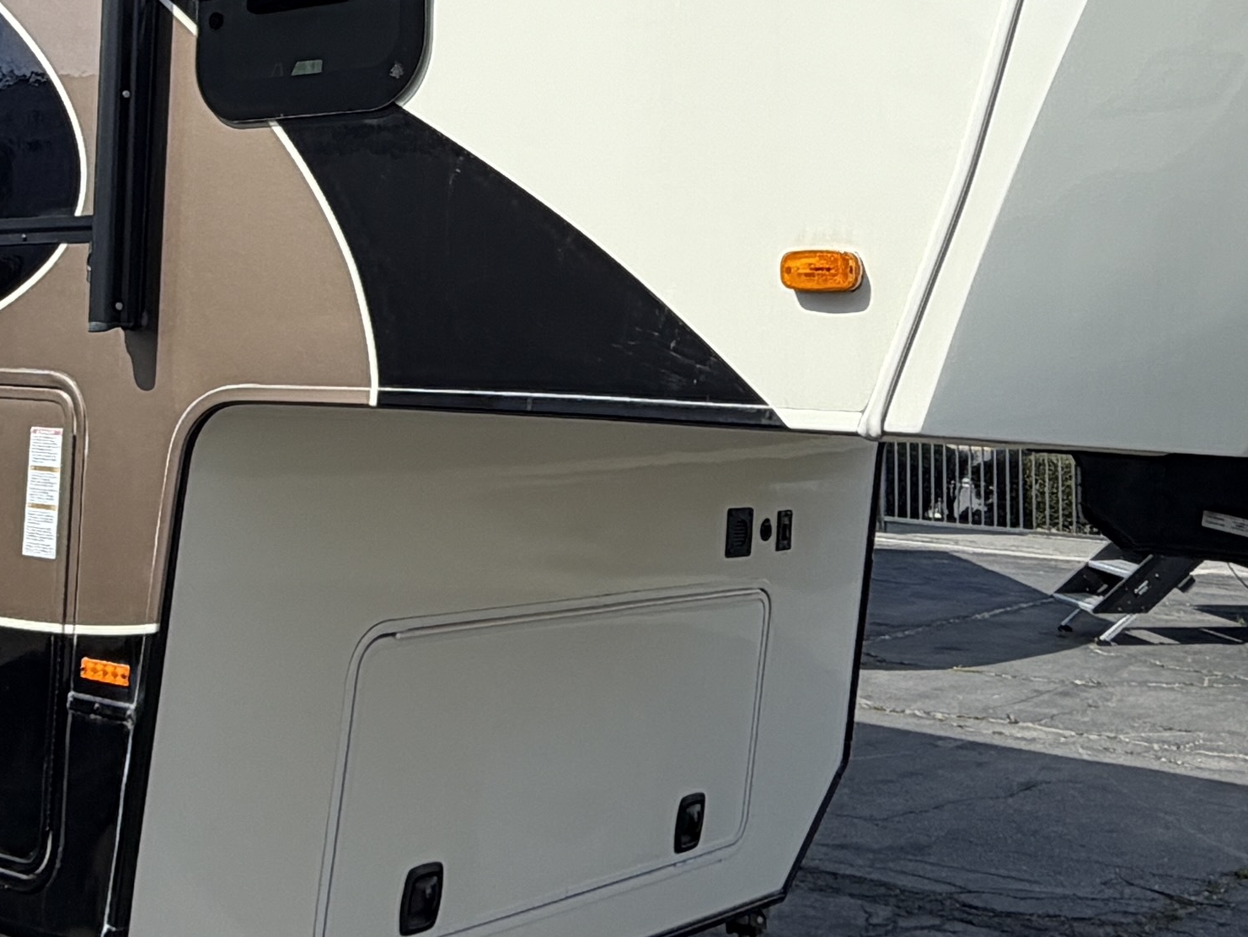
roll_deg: -1.9
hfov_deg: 35.3
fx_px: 1947
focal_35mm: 54
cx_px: 435
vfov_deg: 26.1
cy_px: 81
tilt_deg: +7.6
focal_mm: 2.22
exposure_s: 1/770
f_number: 2.2
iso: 32
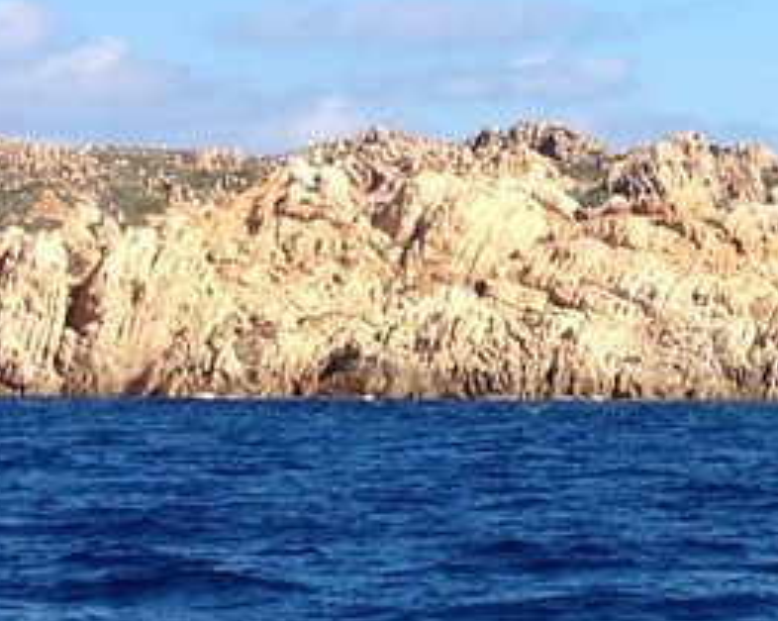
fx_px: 4807
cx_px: 1164
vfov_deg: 7.4
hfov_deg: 9.0
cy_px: 155
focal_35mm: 209
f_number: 2.4
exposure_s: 1/1416
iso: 64
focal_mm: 4.28
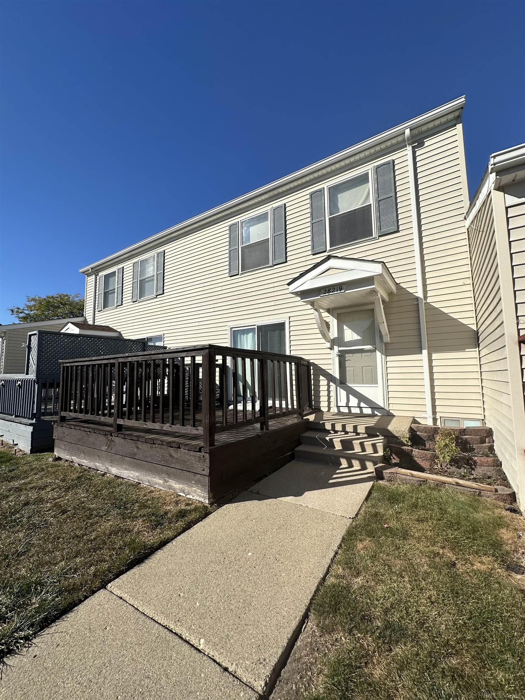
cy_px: 350
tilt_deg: +4.9
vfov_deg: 102.1
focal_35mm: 14
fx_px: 283
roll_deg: -0.5
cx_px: 262
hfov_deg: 85.7
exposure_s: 1/3610
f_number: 2.2
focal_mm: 2.22
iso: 50
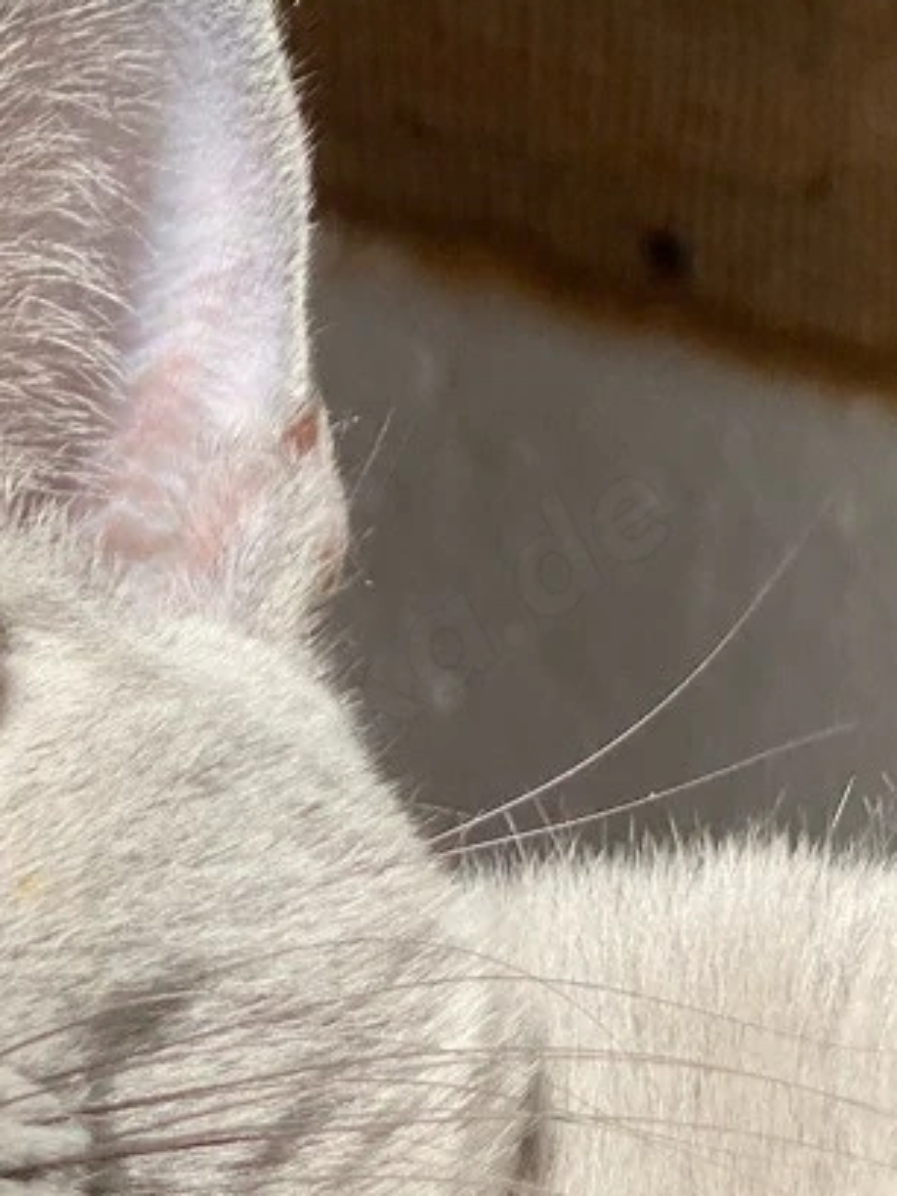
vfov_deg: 11.6
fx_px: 5874
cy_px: 791
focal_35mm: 170
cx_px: -152
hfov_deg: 8.6
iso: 20
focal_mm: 6
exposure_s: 1/489
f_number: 2
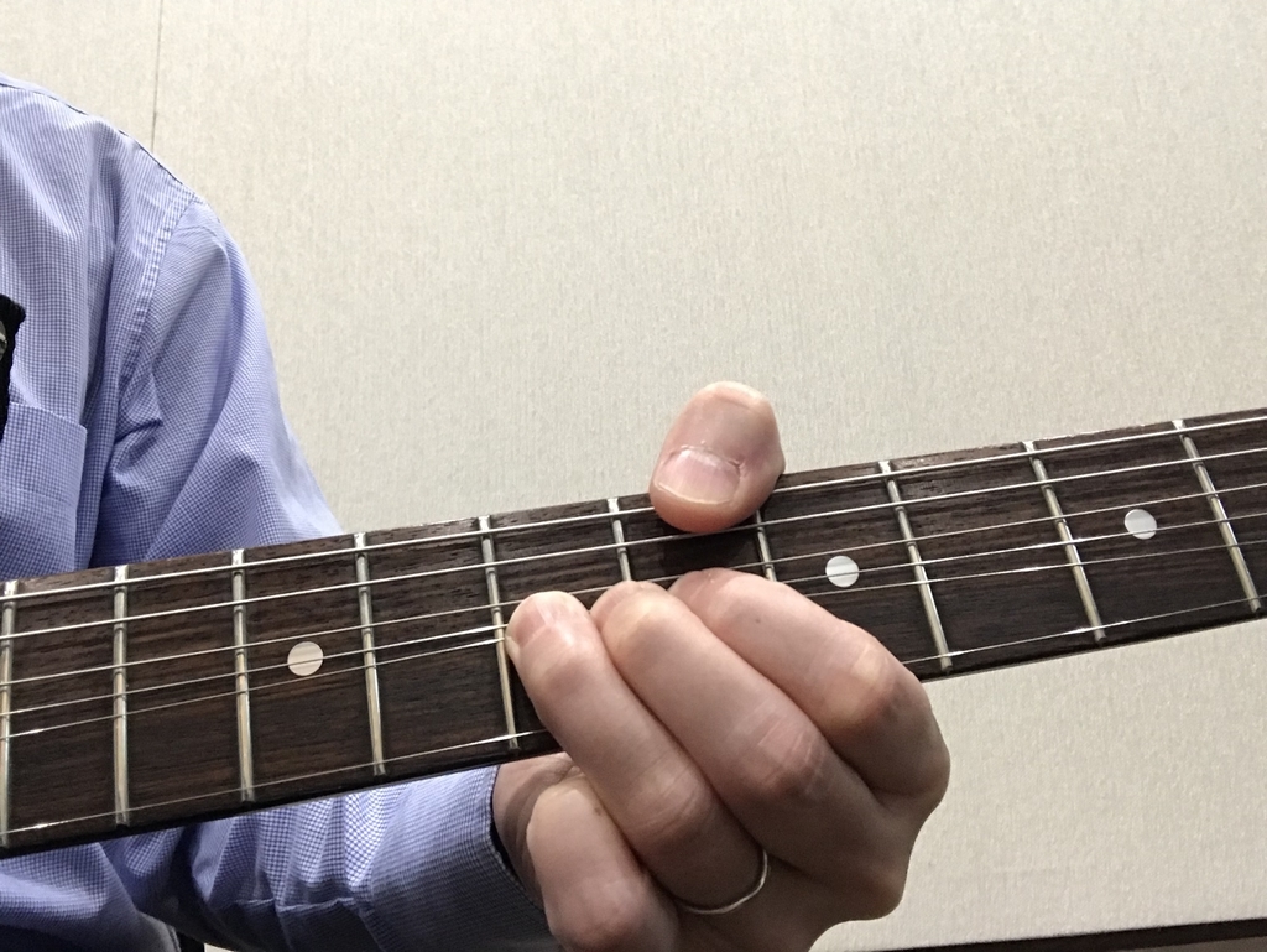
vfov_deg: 44.2
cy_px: 476
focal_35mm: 32
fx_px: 1172
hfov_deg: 56.8
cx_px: 634
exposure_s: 1/30
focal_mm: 2.87
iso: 125
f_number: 2.2
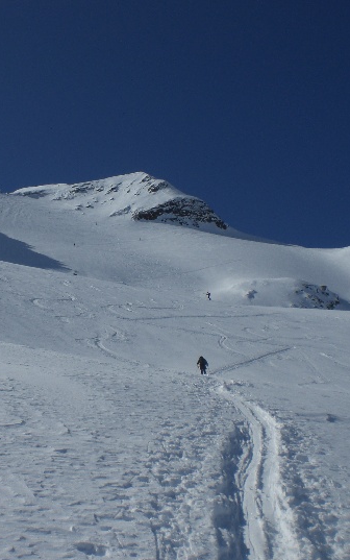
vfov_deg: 34.0
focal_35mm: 60
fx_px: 915
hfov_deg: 21.1
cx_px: 23
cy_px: 296
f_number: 4.4
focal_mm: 6.3
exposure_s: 1/1600
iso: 50
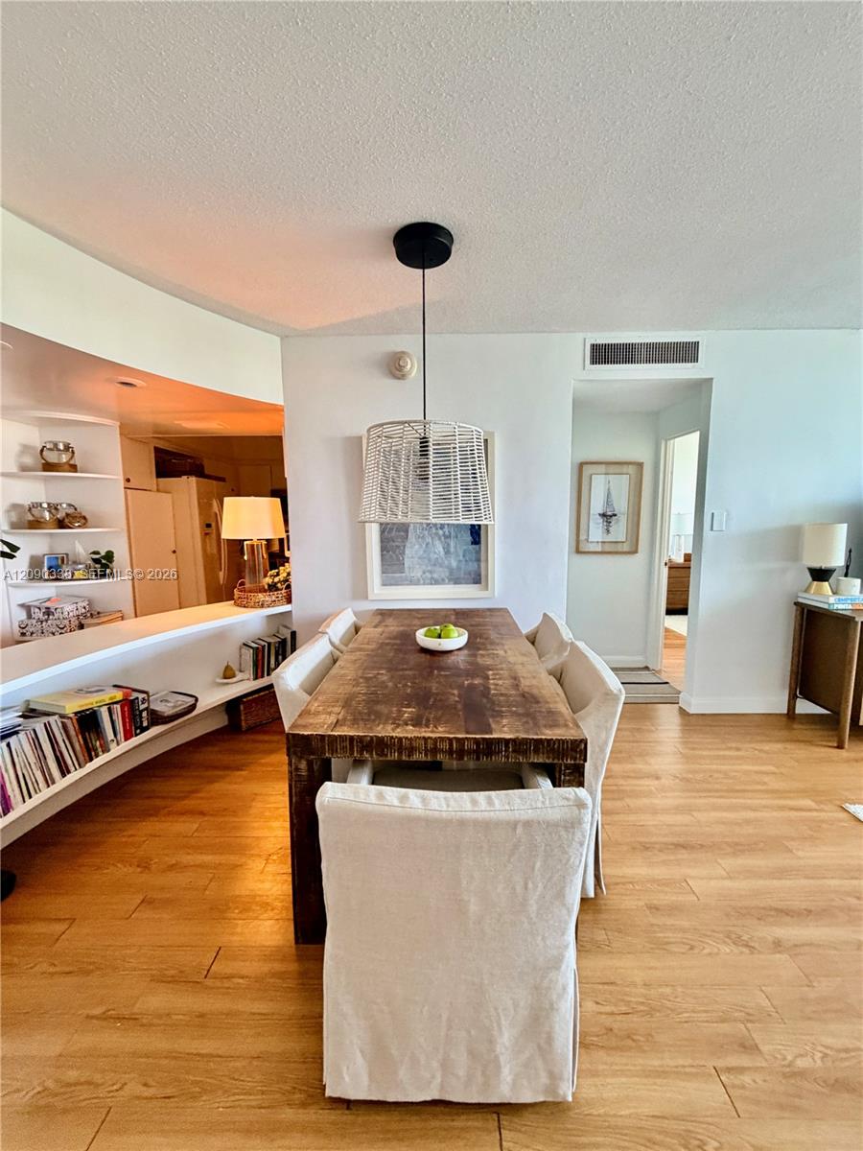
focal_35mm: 14
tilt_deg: -6.9
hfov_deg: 85.7
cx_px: 432
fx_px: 465
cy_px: 576
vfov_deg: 102.1
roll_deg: +0.3
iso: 400
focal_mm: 2.22
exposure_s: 1/60
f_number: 2.2
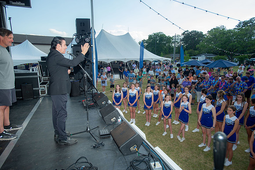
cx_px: 128
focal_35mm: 22
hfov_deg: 78.6
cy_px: 85
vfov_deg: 57.2
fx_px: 156
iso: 100
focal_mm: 22
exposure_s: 1/250
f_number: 4.5
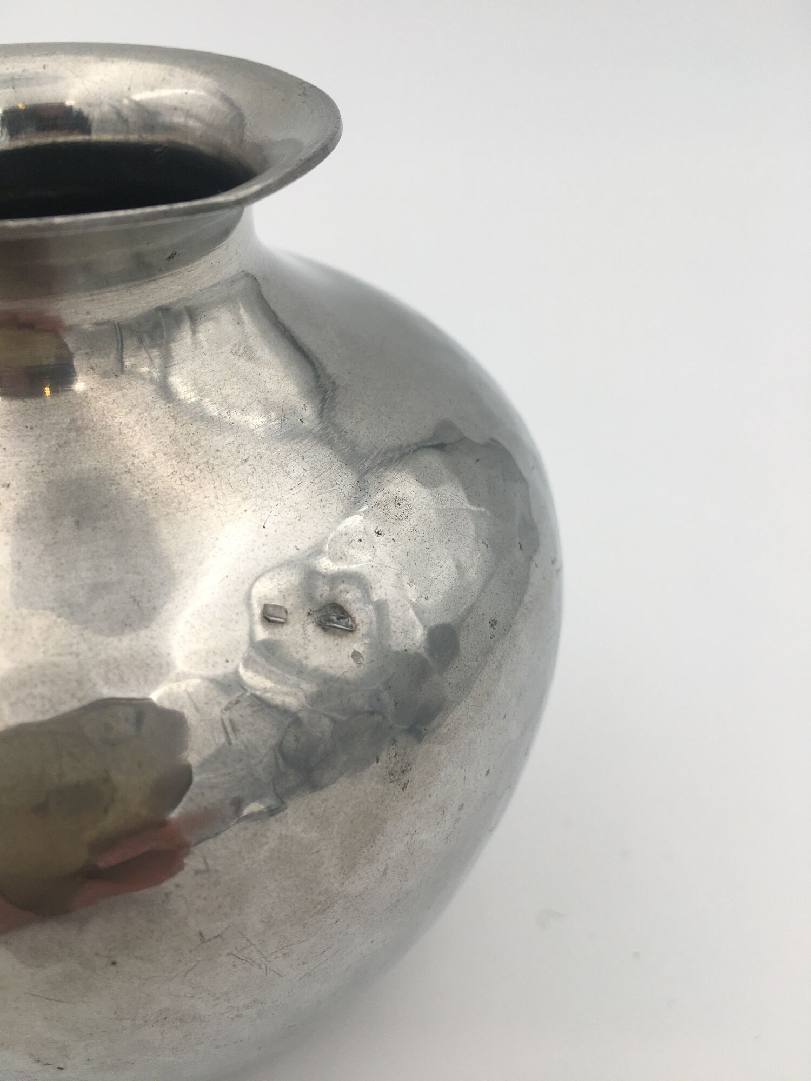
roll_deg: -2.7
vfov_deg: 61.7
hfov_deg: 48.2
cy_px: 540
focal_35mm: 29
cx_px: 406
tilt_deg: -36.9
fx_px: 906
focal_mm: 4.15
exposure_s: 1/351
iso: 25
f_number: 2.2
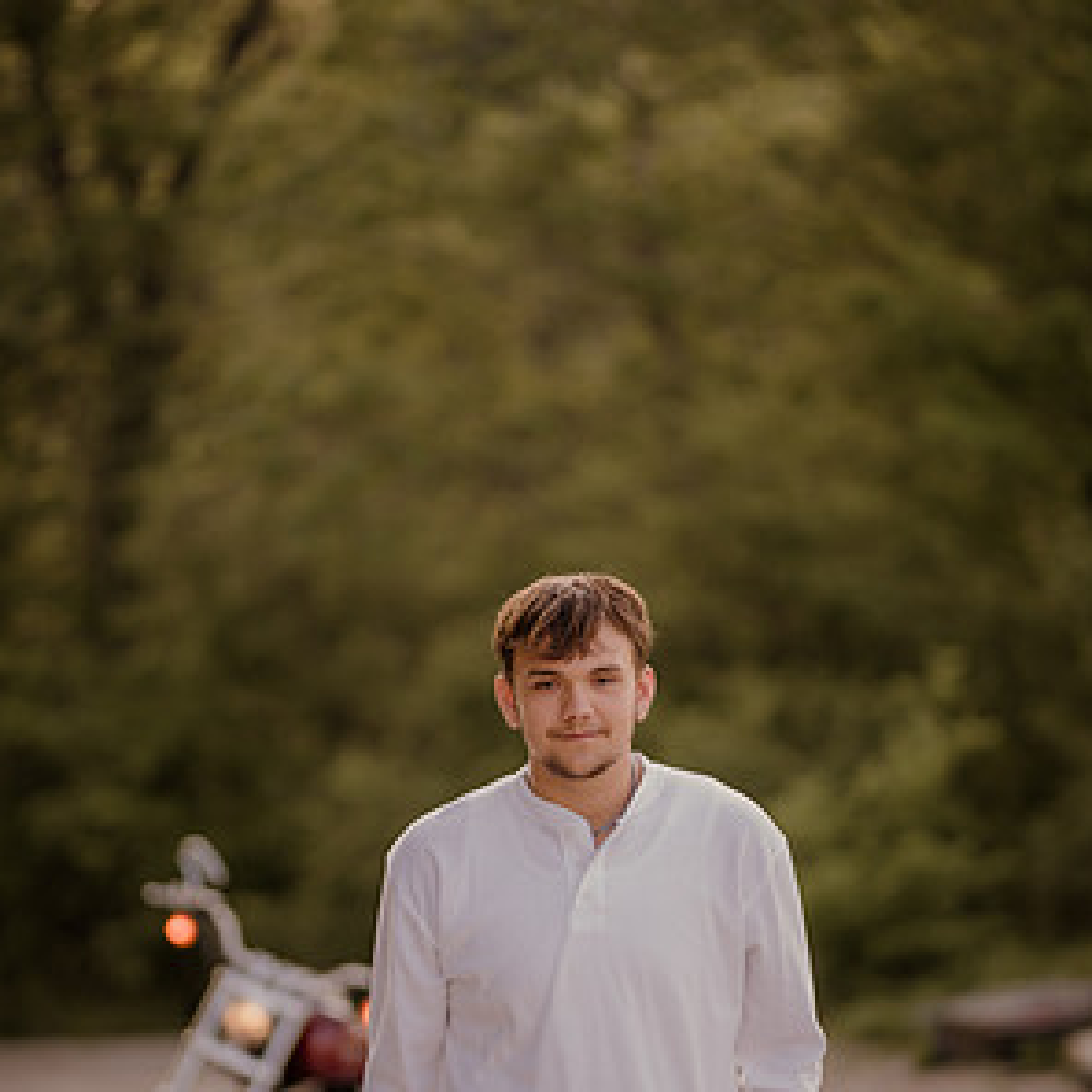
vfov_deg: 15.8
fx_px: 3926
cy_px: 771
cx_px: 546
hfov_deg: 15.8
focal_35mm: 110
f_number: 1.4
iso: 100
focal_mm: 85
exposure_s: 1/400
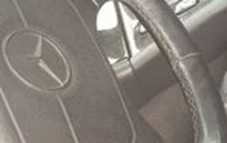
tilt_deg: -39.2
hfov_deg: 13.3
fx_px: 849
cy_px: -181
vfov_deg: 8.8
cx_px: 440
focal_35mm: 137
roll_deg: +15.6
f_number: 2.2
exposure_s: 1/33
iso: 80
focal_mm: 4.15
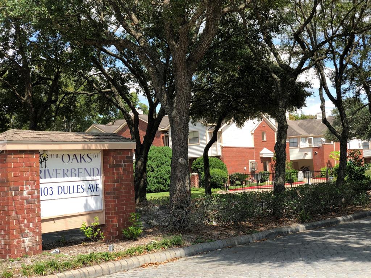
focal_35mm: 52
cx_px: 186
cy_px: 139
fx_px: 557
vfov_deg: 28.0
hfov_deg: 36.8
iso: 16
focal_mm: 6
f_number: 2.4
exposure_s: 1/393
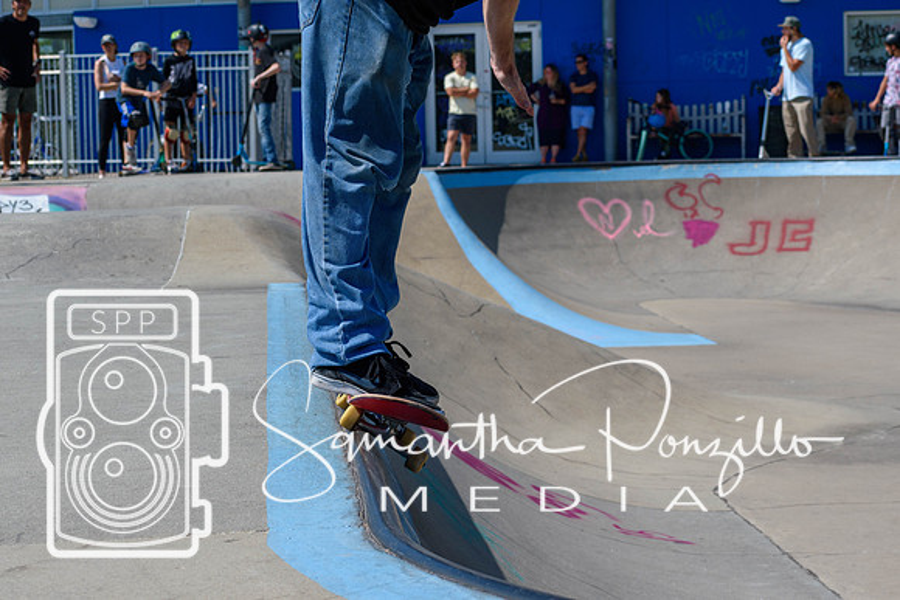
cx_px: 450
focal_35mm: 105
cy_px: 300
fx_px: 2625
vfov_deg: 13.0
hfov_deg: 19.5
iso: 200
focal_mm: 70
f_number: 8
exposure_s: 1/1000
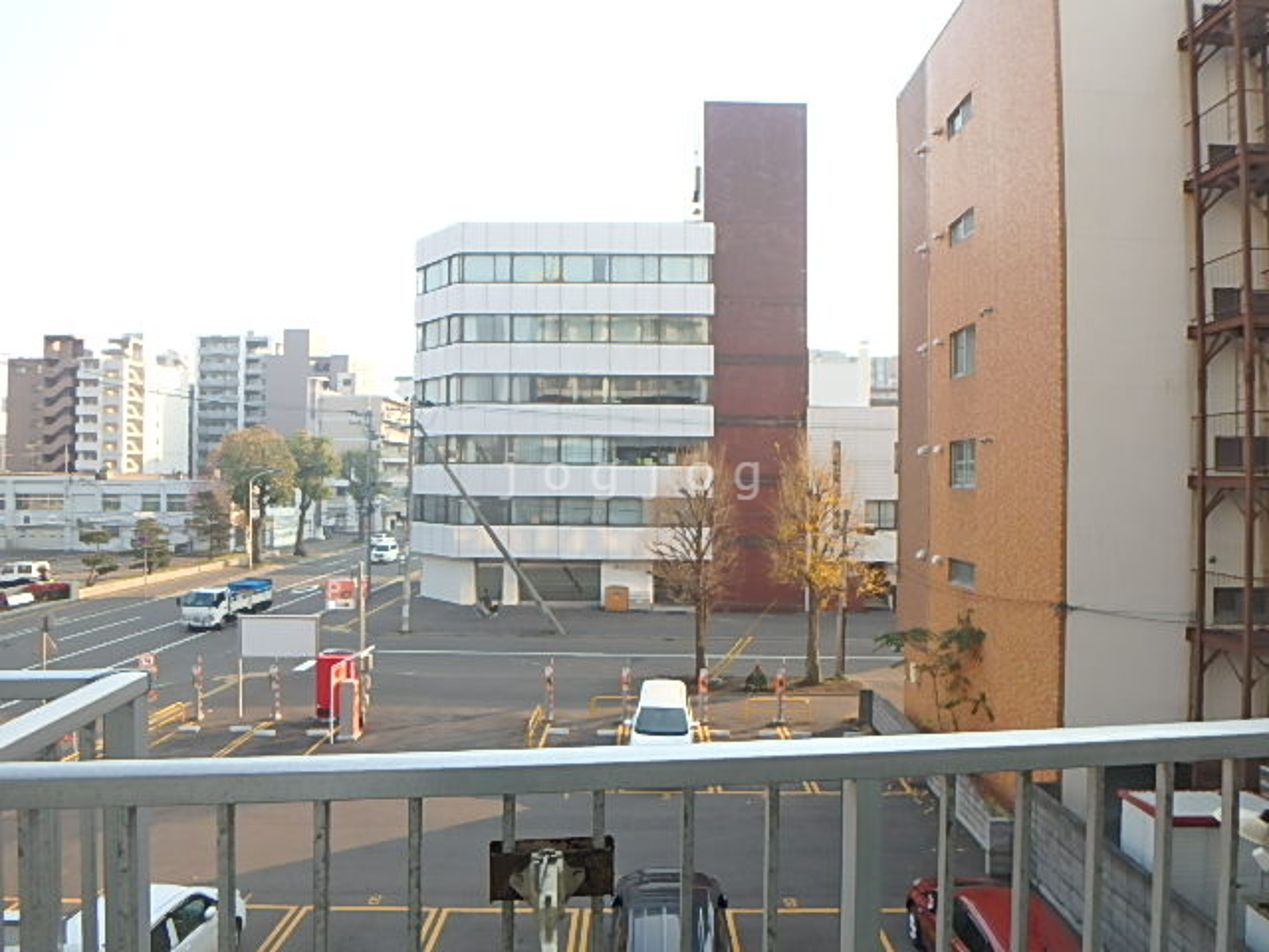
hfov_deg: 79.0
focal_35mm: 21
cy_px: 476
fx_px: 770
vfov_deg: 63.4
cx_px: 634
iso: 125
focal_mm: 3.7
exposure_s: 1/200
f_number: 3.5
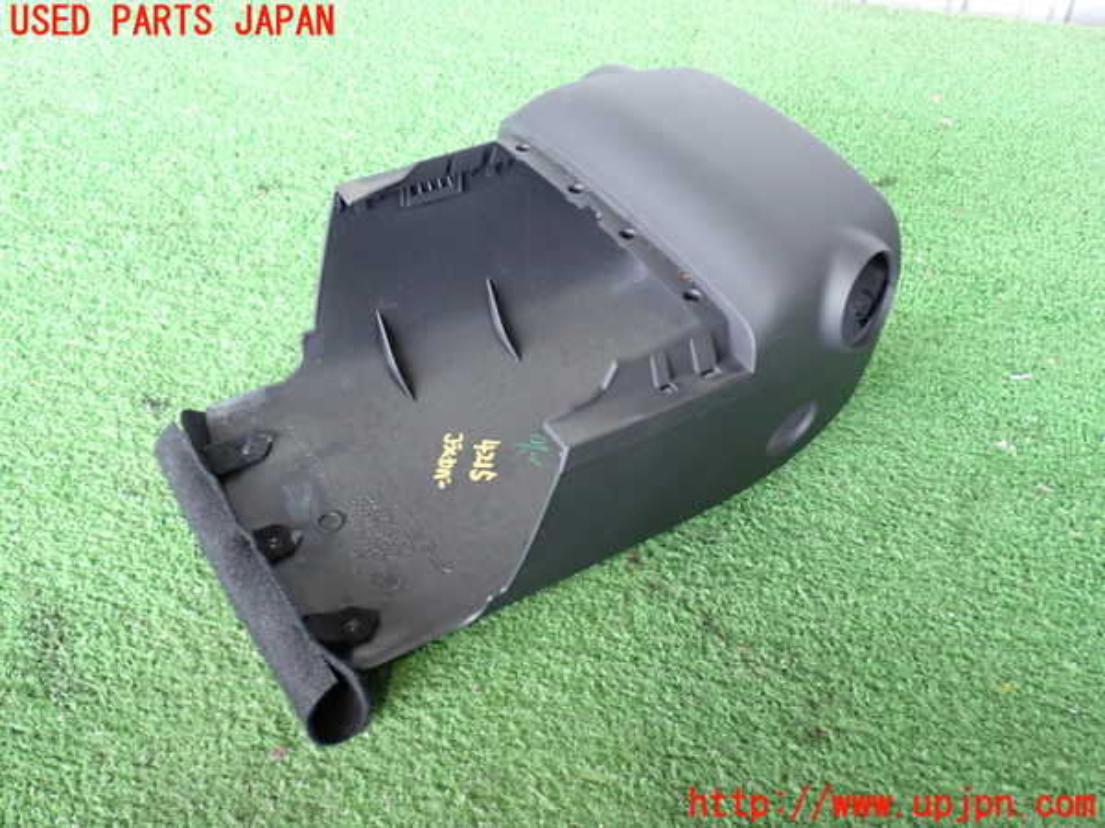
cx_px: 552
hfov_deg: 51.4
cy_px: 414
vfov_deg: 39.7
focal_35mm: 36
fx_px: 1149
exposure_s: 1/40
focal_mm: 6.37
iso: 320
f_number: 2.5
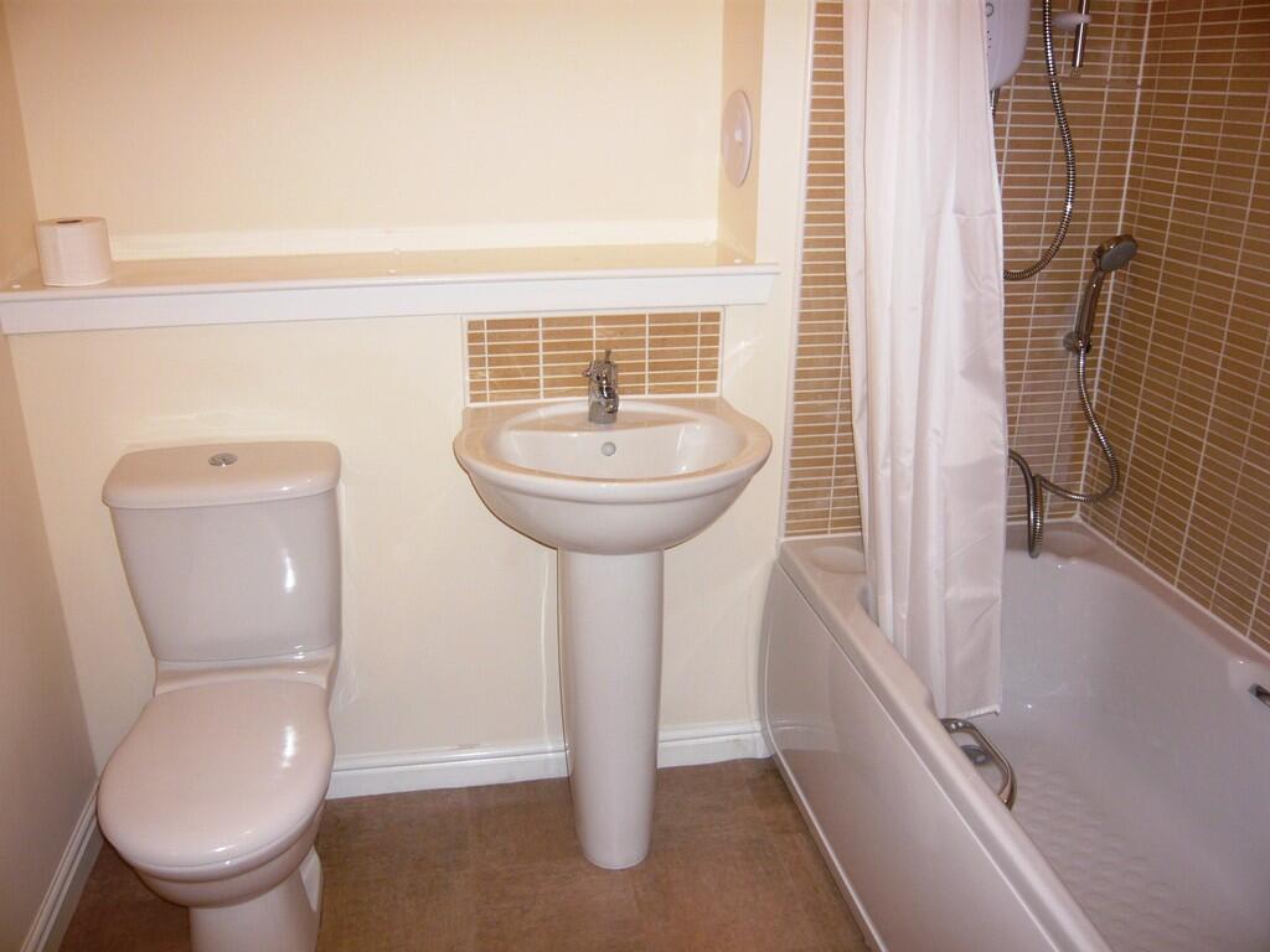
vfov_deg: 49.7
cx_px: 635
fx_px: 1027
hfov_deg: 63.4
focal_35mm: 28
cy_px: 476
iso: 100
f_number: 2.8
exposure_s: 1/30
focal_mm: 4.6
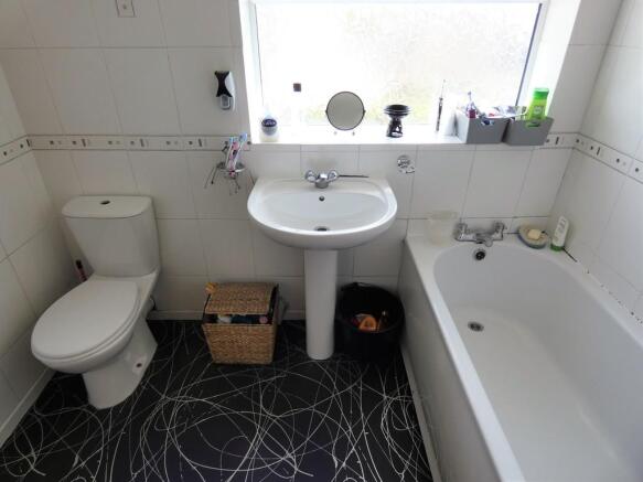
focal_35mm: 20
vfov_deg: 66.0
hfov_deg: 81.8
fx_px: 371
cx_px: 322
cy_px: 241
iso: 80
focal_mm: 3.6
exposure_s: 1/100
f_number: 2.8
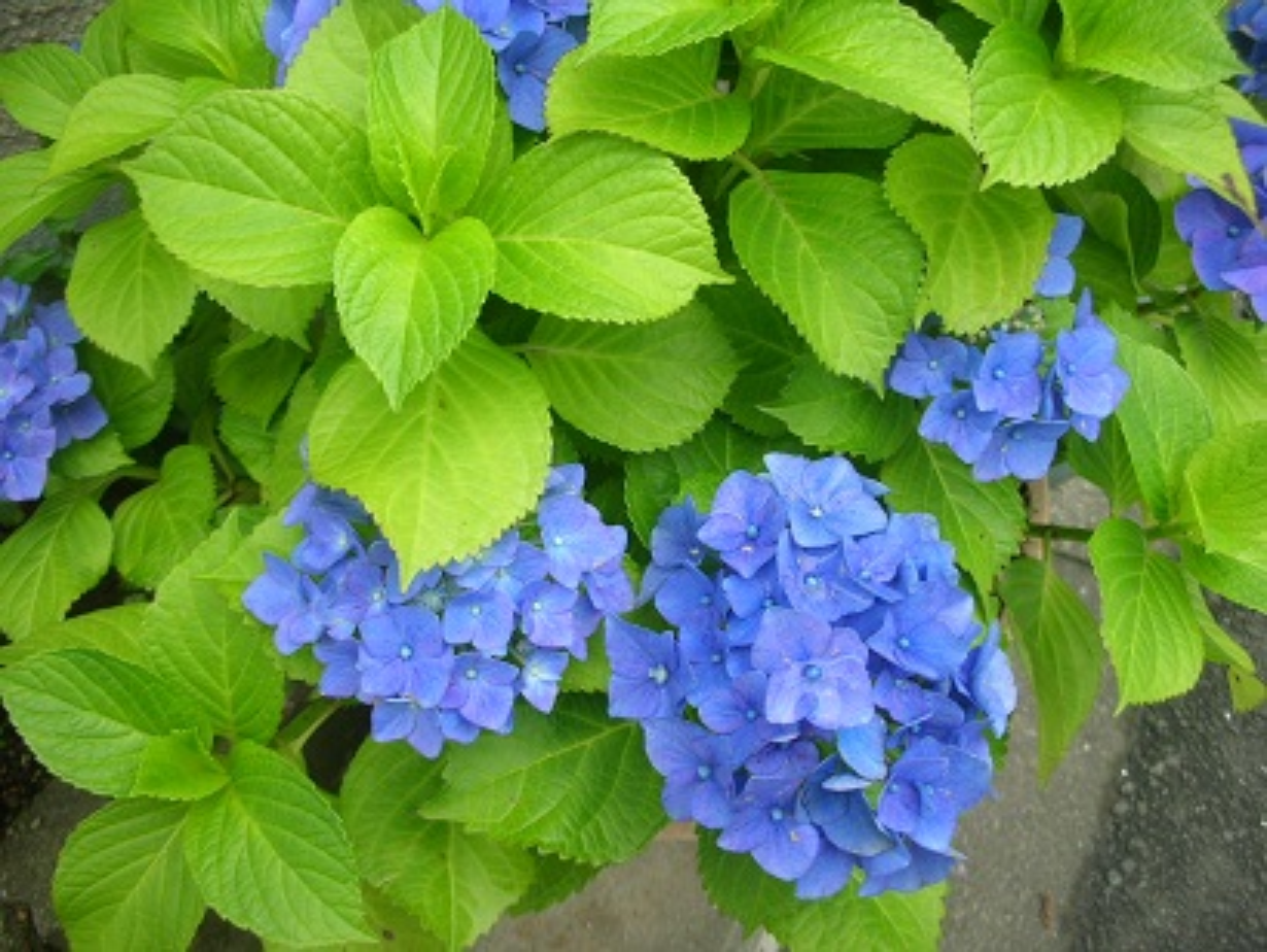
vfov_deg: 40.7
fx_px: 1282
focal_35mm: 35
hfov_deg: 52.6
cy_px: 476
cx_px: 634
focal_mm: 5.8
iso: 50
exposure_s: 1/120
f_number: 3
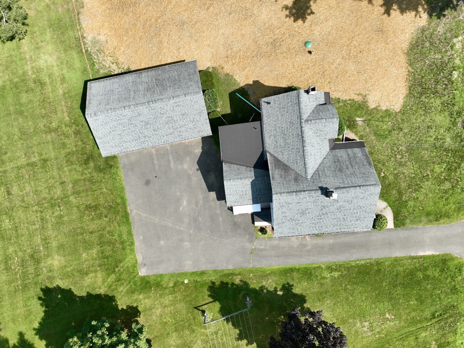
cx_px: 232
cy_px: 174
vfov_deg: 56.8
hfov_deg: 71.6
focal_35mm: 24
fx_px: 322
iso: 100
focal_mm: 12.29
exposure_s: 1/1000
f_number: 2.8
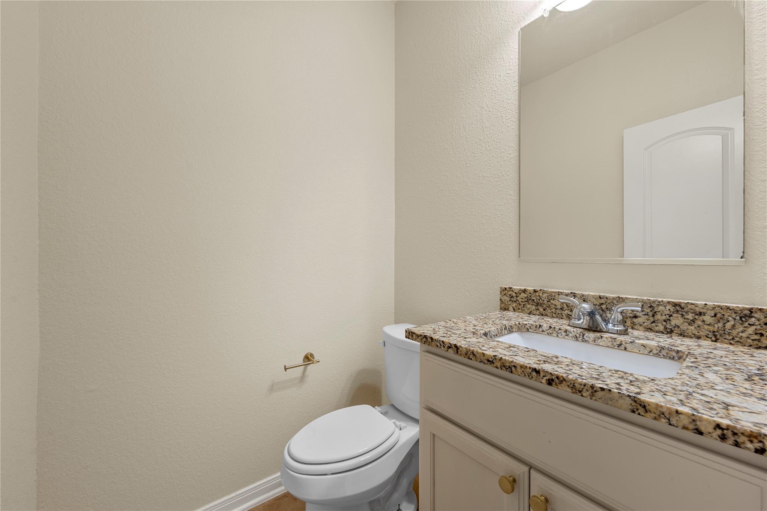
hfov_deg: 104.3
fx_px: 298
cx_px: 384
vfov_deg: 81.2
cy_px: 256
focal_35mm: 14
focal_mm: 14
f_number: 9
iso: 200
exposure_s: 1.3
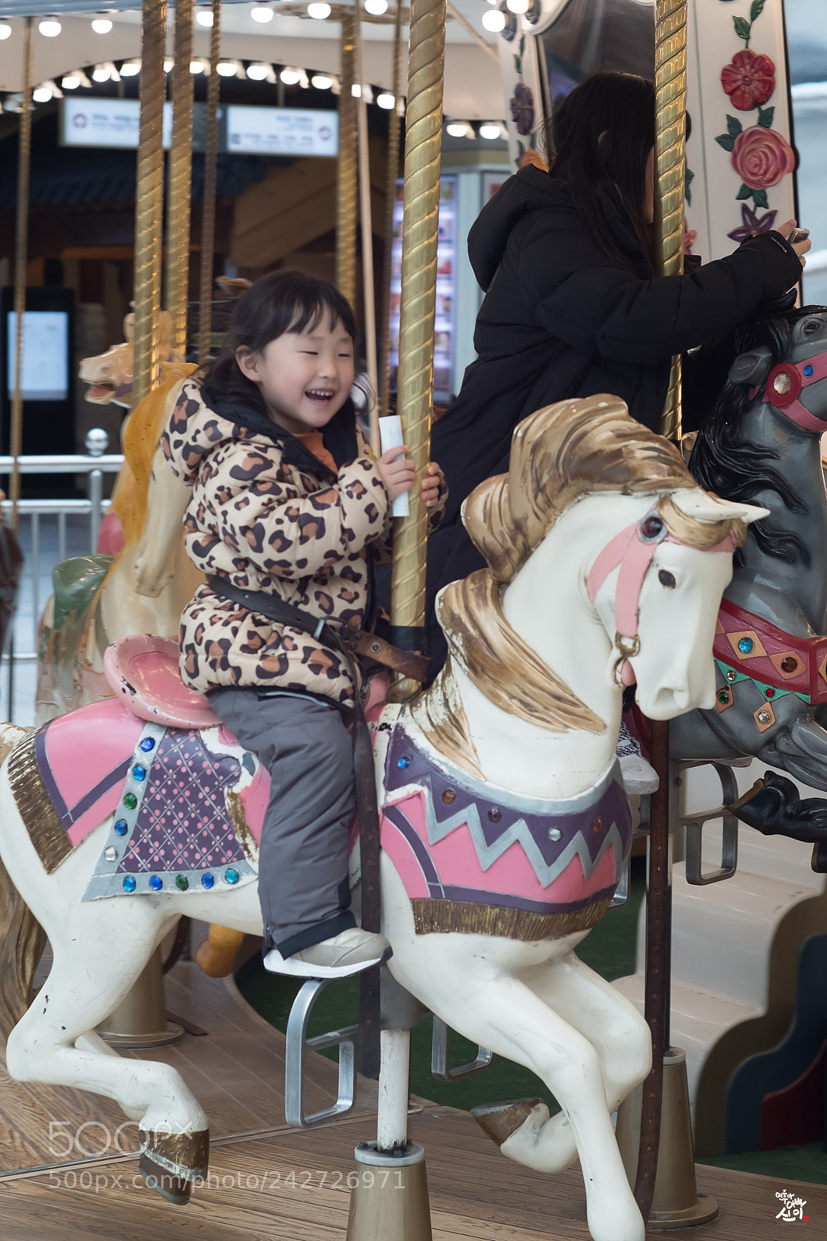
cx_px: 414
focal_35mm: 38
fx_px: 1310
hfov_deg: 35.0
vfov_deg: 50.7
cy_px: 620
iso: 640
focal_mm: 25
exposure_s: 1/125
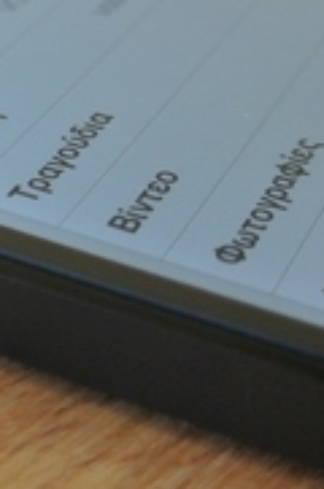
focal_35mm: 110
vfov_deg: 18.6
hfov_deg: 12.0
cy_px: 159
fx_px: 1491
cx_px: -119
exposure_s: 1/125
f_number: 3.8
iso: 500
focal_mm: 11.8
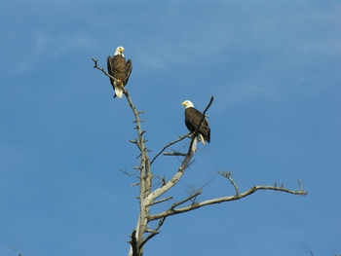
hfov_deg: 5.7
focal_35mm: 350
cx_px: 170
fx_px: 3450
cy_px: 128
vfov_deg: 4.3
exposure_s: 1/170
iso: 50
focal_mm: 89
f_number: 6.6
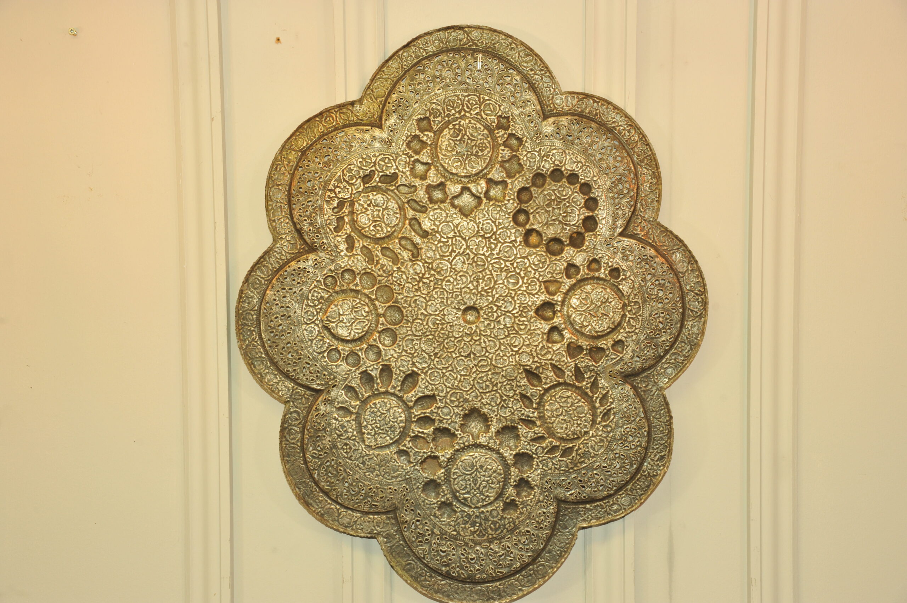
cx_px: 454
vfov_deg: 27.0
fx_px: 1259
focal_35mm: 50
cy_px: 302
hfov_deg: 39.6
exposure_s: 1/60
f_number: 7.1
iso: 1250
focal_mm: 50
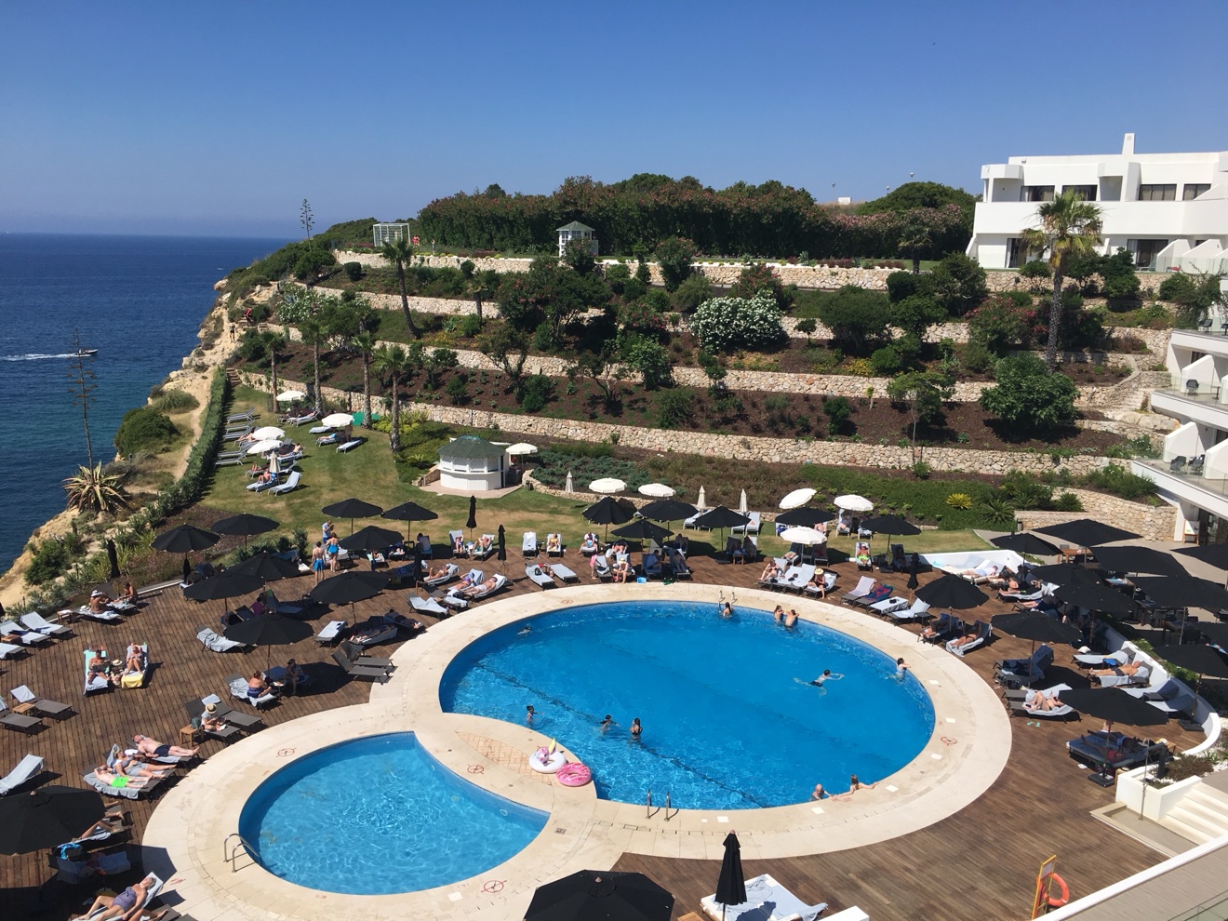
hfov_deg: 61.7
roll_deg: -2.1
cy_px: 460
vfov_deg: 48.2
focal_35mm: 29
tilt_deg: -8.6
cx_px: 614
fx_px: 1029
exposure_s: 1/2331
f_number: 2.2
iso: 25
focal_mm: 4.15
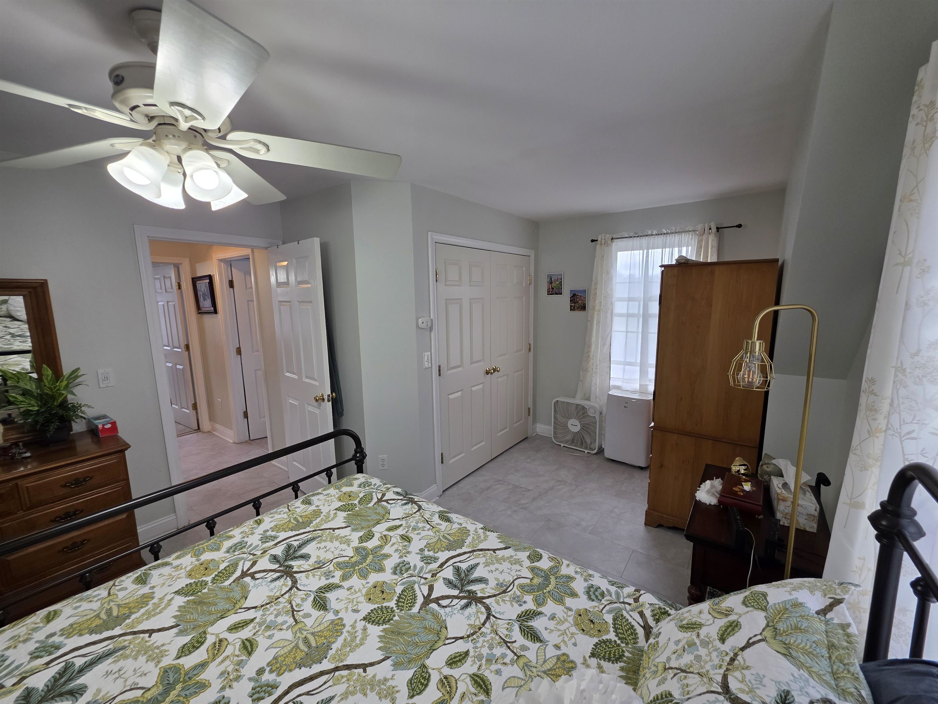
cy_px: 352
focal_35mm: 13
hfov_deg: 106.2
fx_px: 352
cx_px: 469
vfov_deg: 89.9
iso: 100
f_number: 1.9
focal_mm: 2.2
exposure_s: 1/120
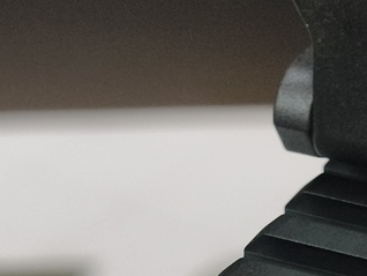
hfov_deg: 6.1
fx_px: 3406
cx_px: 418
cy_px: -7
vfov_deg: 4.6
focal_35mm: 321
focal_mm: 22.48
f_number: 2.67
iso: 1124
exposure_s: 1/24
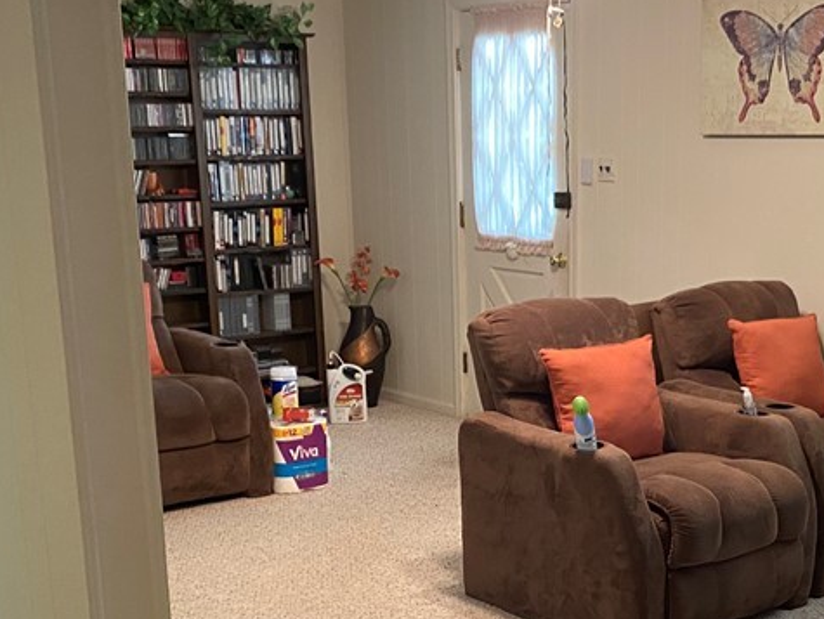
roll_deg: -0.2
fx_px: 1334
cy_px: 517
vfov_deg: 25.6
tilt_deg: -14.3
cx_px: 593
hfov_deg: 33.8
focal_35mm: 56
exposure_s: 1/40
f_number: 1.8
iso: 320
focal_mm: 4.25
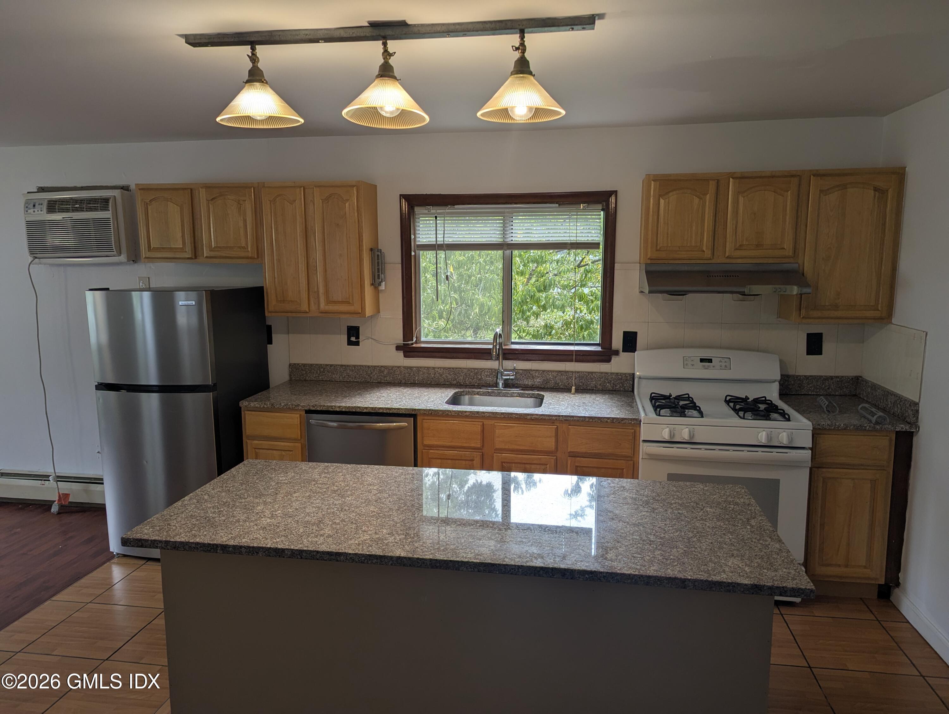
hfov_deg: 71.5
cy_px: 357
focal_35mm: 24
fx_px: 659
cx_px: 474
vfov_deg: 56.9
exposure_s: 1/126
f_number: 1.85
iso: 56
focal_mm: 6.81
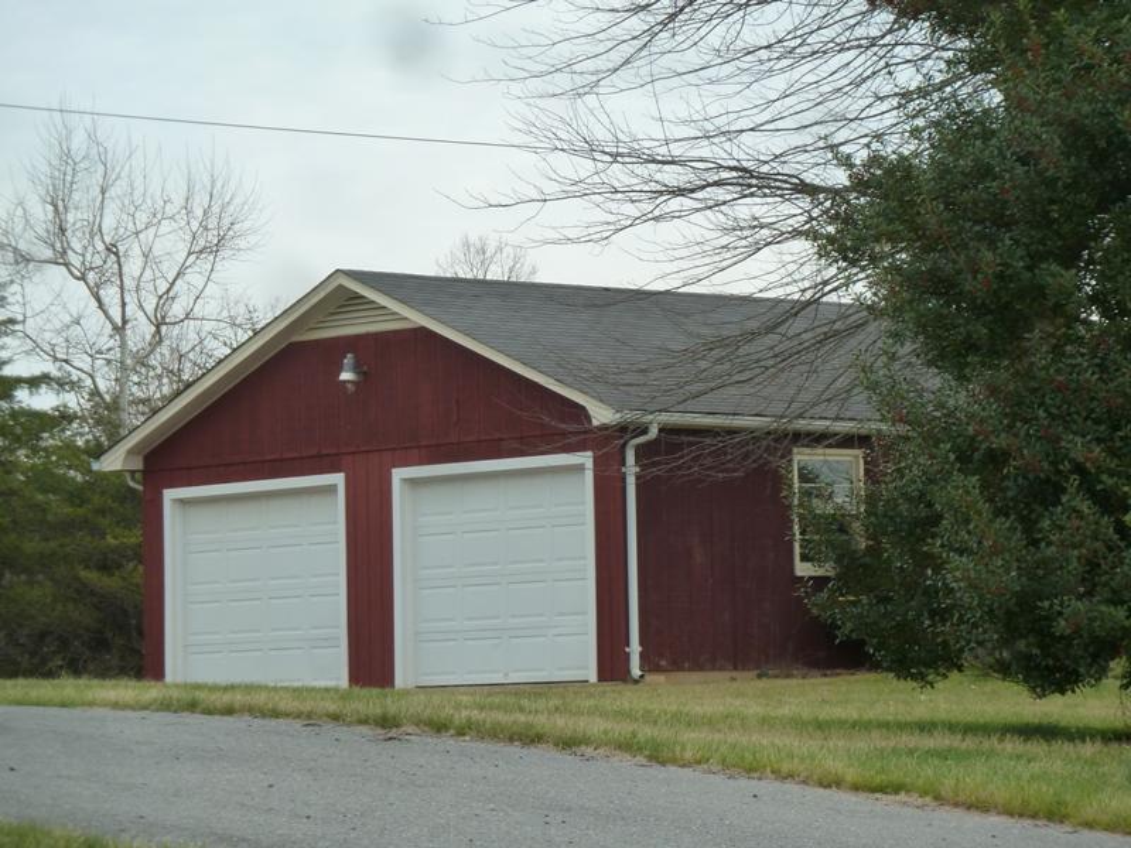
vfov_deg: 9.4
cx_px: 566
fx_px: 5162
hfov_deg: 12.5
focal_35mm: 158
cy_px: 424
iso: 125
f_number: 4.5
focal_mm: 25.9
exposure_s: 1/200
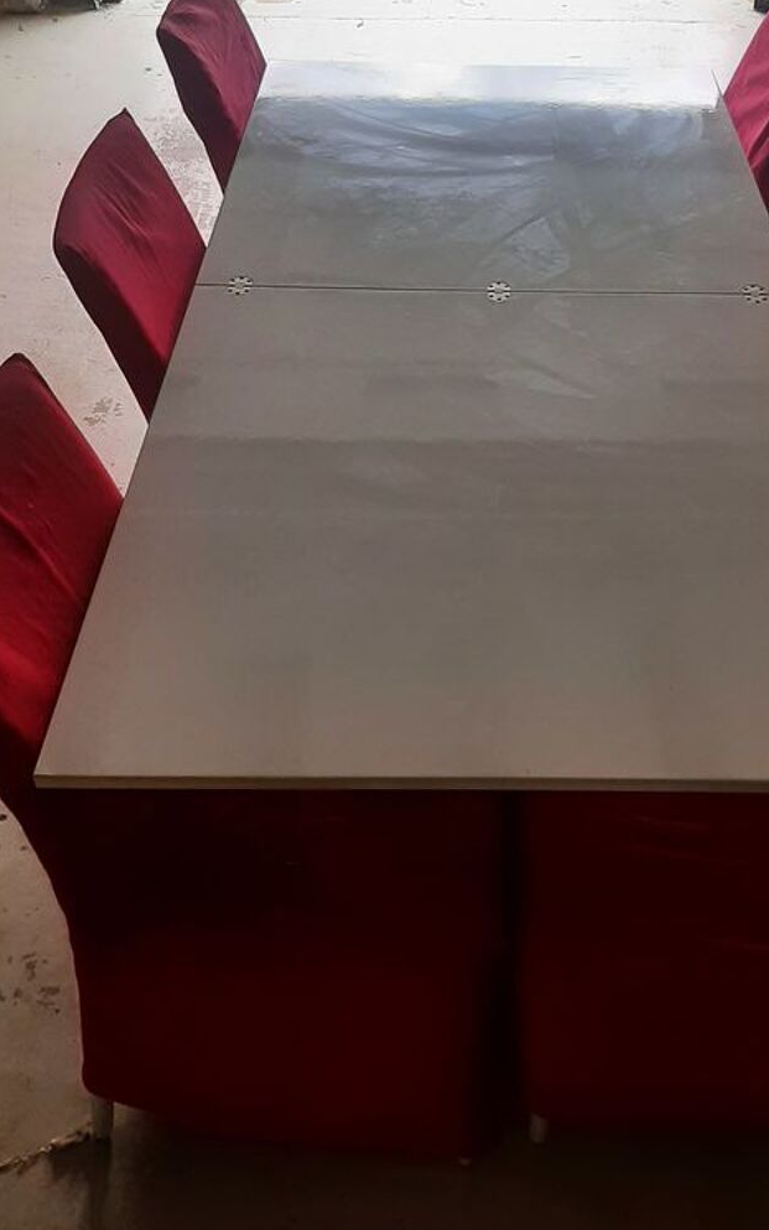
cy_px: 459
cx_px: 497
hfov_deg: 34.2
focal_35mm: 37
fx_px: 1240
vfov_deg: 52.2
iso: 40
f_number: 1.7
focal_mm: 3.93
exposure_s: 1/561
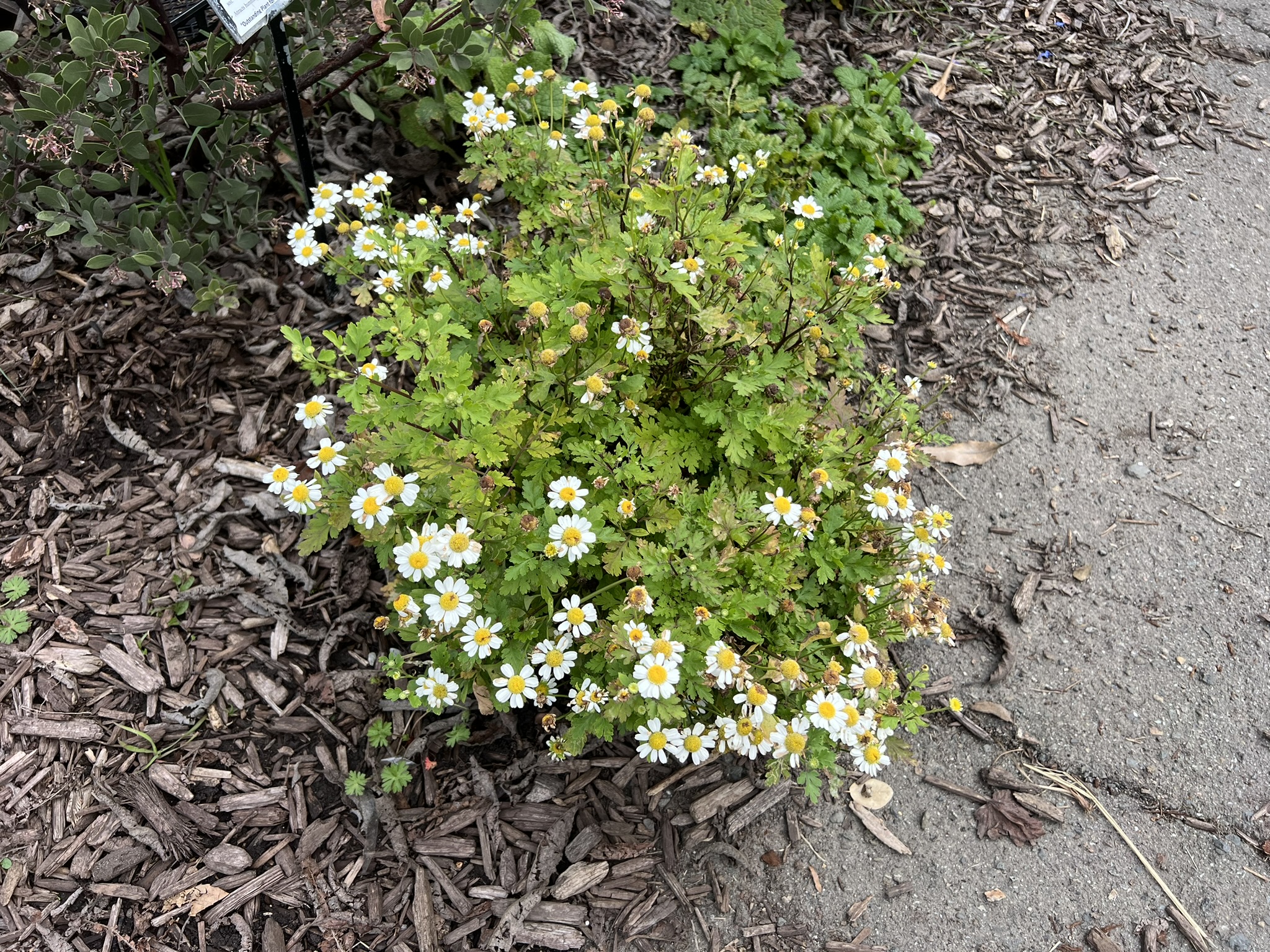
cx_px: 635
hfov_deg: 67.3
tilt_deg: -53.7
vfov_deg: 53.1
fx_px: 954
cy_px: 476
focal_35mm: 26
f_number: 1.5
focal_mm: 5.7
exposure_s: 1/1597
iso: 50
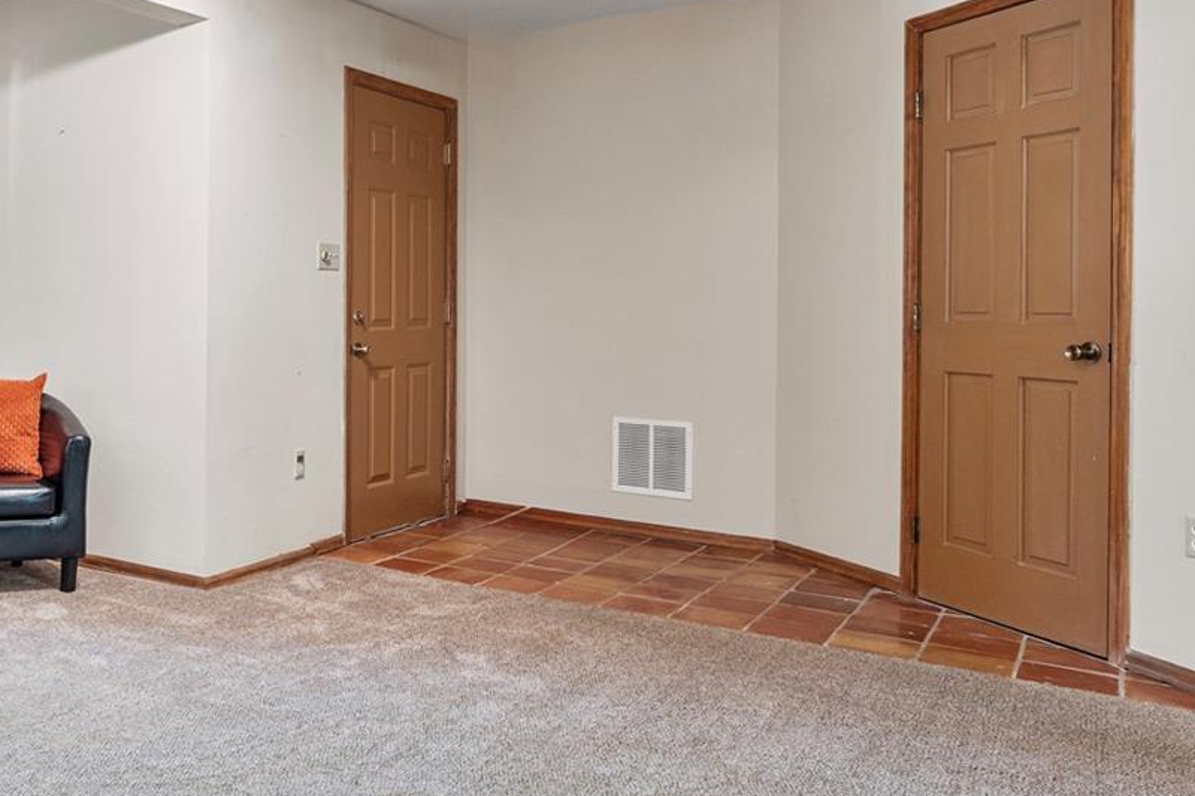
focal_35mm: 33
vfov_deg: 39.6
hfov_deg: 50.6
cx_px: 114
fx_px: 1095
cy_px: 288
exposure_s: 1.3
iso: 250
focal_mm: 11
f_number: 8
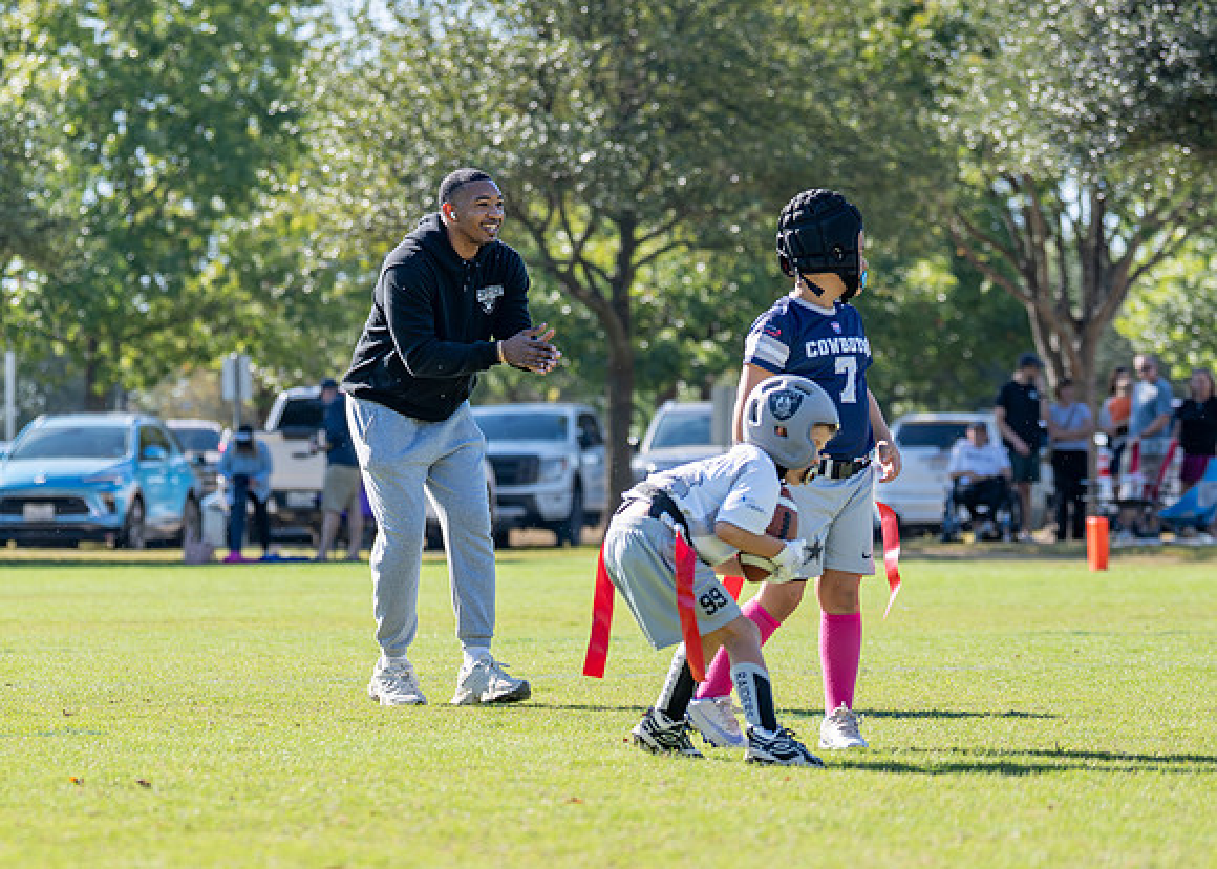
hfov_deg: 11.4
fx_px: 6074
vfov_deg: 8.2
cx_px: 396
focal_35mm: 176
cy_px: 435
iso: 250
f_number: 2.8
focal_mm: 98
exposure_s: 1/3200
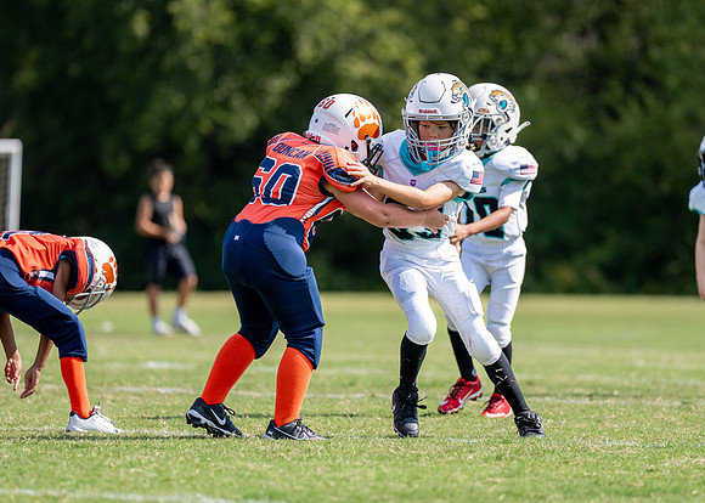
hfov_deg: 6.4
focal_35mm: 315
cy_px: 237
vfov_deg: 4.6
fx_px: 6313
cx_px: 388
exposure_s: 1/2500
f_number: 2.8
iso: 160
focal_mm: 200
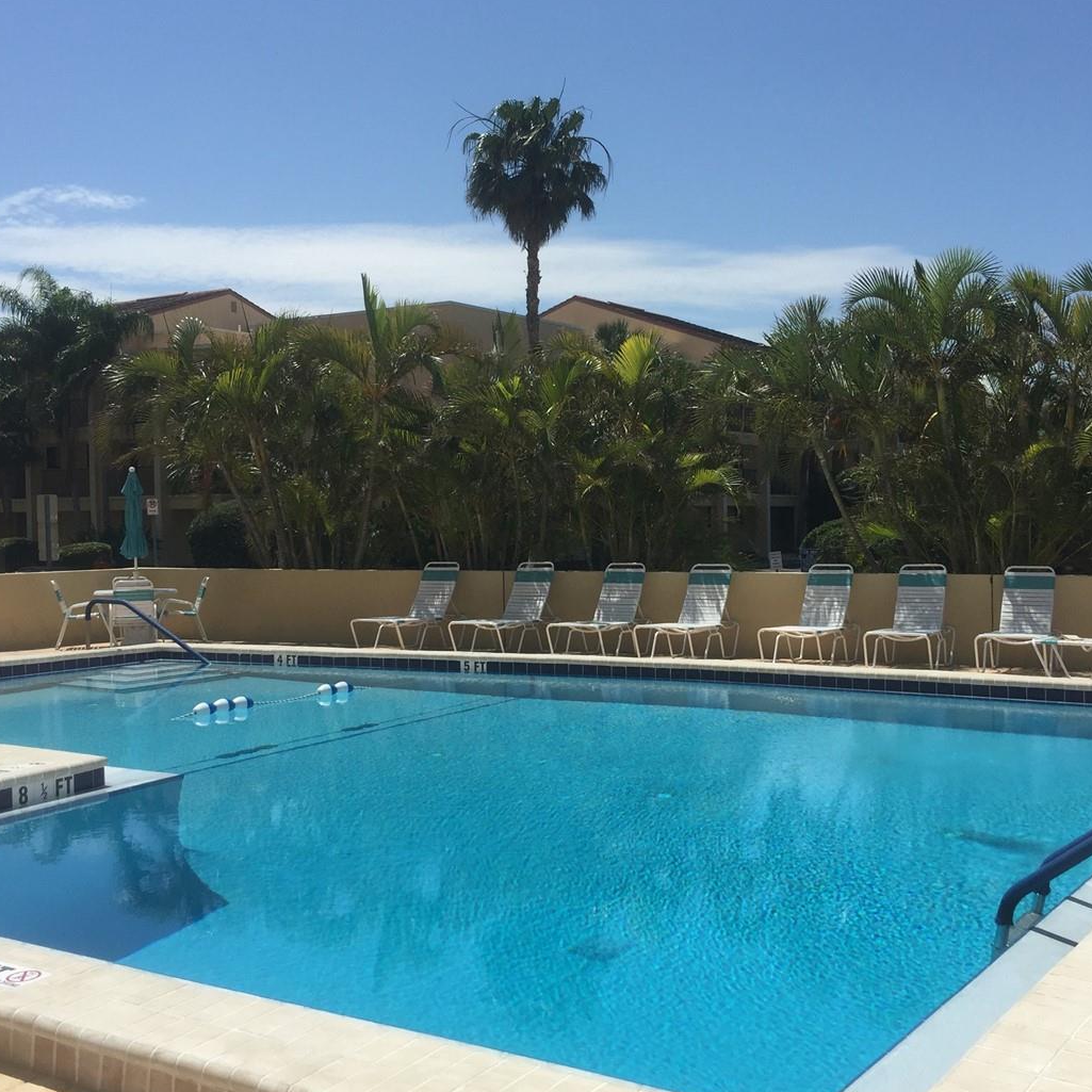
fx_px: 1428
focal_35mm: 40
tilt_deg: +0.2
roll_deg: -1.2
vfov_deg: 41.8
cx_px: 602
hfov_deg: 41.8
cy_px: 581
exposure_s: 1/3968
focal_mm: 4.15
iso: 32
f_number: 2.2
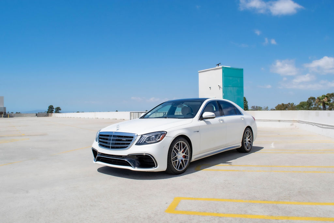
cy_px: 112
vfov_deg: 44.9
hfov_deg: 63.5
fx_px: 270
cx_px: 167
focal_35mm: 29
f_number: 8
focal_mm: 18
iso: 360
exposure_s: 1/2000
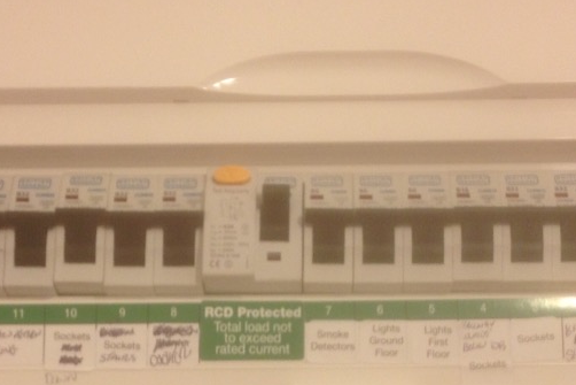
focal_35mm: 87
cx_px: 308
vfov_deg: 15.5
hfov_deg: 23.4
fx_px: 1392
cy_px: 356
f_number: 2.4
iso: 50
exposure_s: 1/20
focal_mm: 4.28
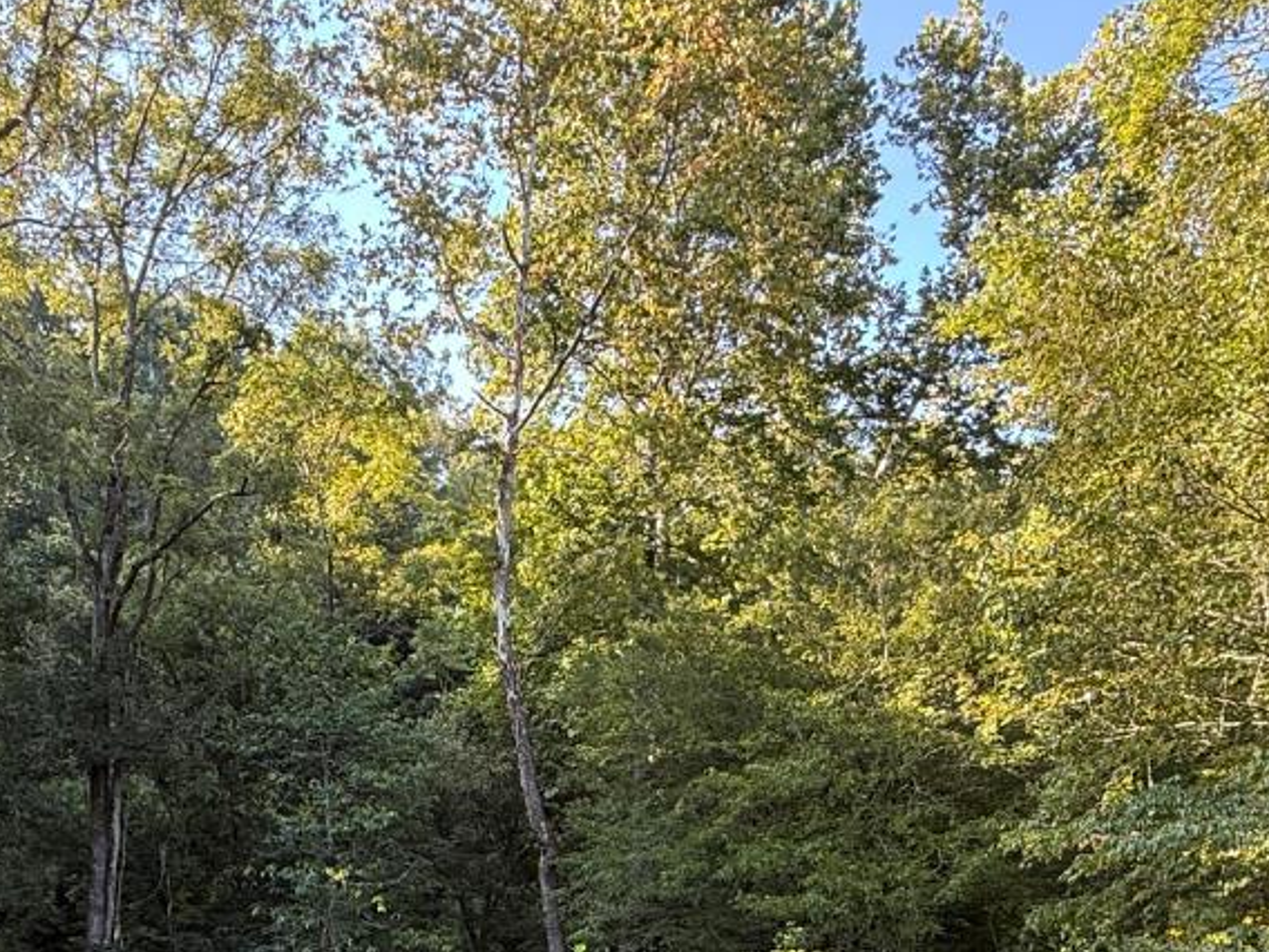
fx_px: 1356
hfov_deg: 49.2
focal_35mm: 37
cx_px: 411
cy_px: 998
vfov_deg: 34.4
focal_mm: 2.22
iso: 100
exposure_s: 1/99
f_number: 2.2
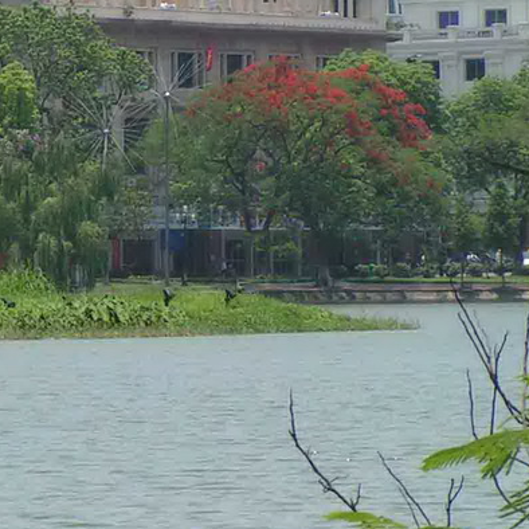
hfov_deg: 4.6
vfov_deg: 4.6
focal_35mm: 377
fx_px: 6518
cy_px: 107
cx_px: 30
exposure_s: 1/500
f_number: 5.6
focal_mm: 25.1
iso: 50
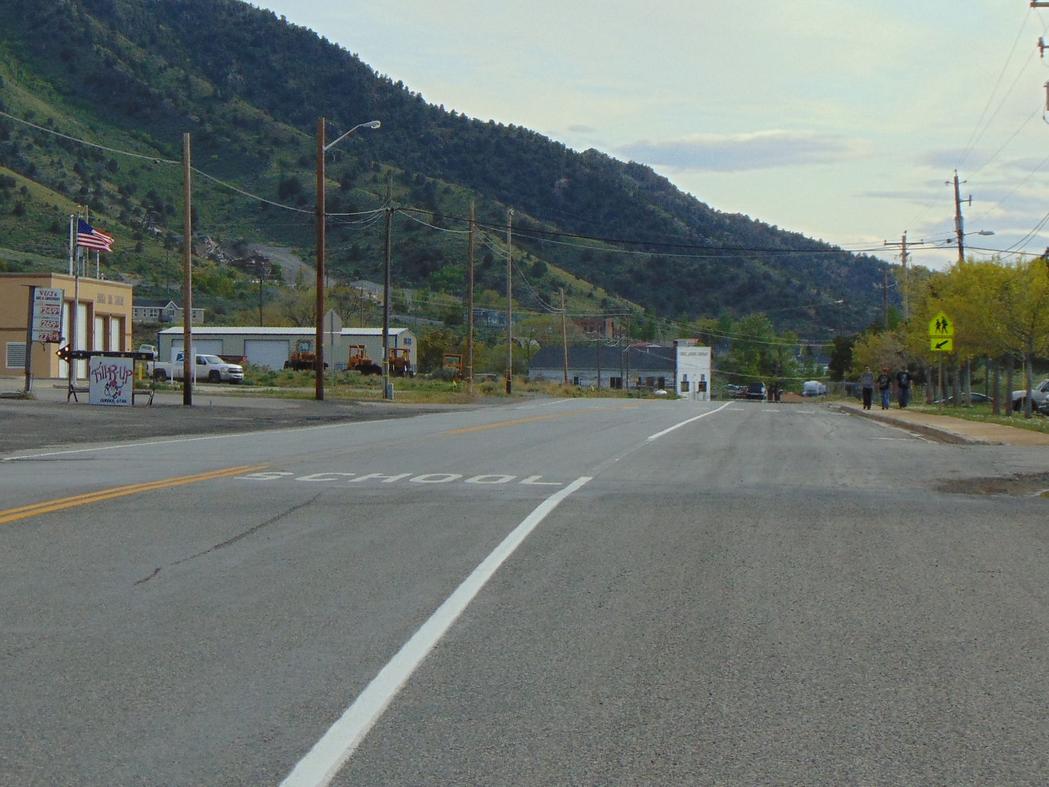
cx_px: 366
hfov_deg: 16.9
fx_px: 3516
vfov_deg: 12.8
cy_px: 245
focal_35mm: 116
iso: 80
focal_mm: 12.8
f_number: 9.6
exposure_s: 1/200
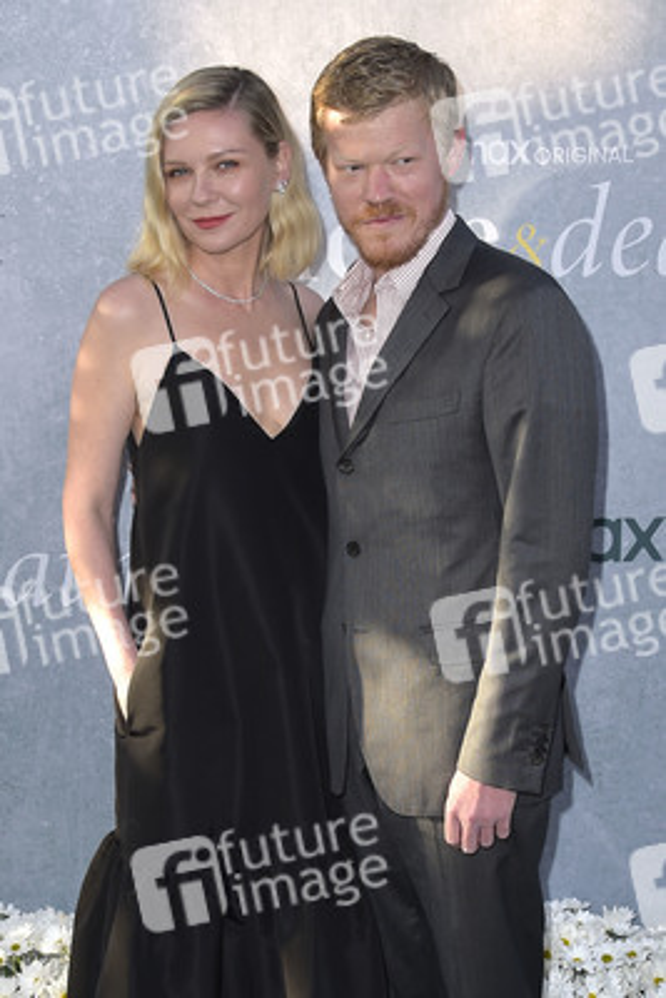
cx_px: 333
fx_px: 1054
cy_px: 499
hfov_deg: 35.1
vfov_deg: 50.7
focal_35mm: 38
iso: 250
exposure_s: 1/250
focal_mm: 38
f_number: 6.3
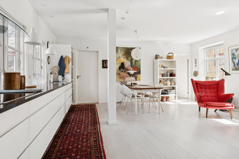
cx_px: 120
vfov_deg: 61.9
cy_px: 80
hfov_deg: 84.0
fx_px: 133
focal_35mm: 20
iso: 800
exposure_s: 1/80
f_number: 11
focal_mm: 20
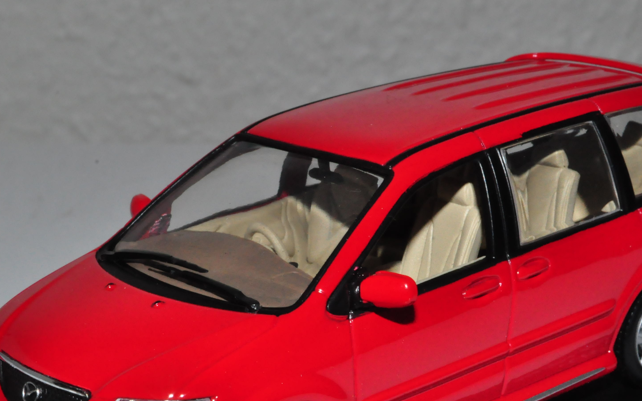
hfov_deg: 21.9
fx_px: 1662
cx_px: 320
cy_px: 301
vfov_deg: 13.7
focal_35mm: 95
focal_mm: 42
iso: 1600
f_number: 32
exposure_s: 1/60
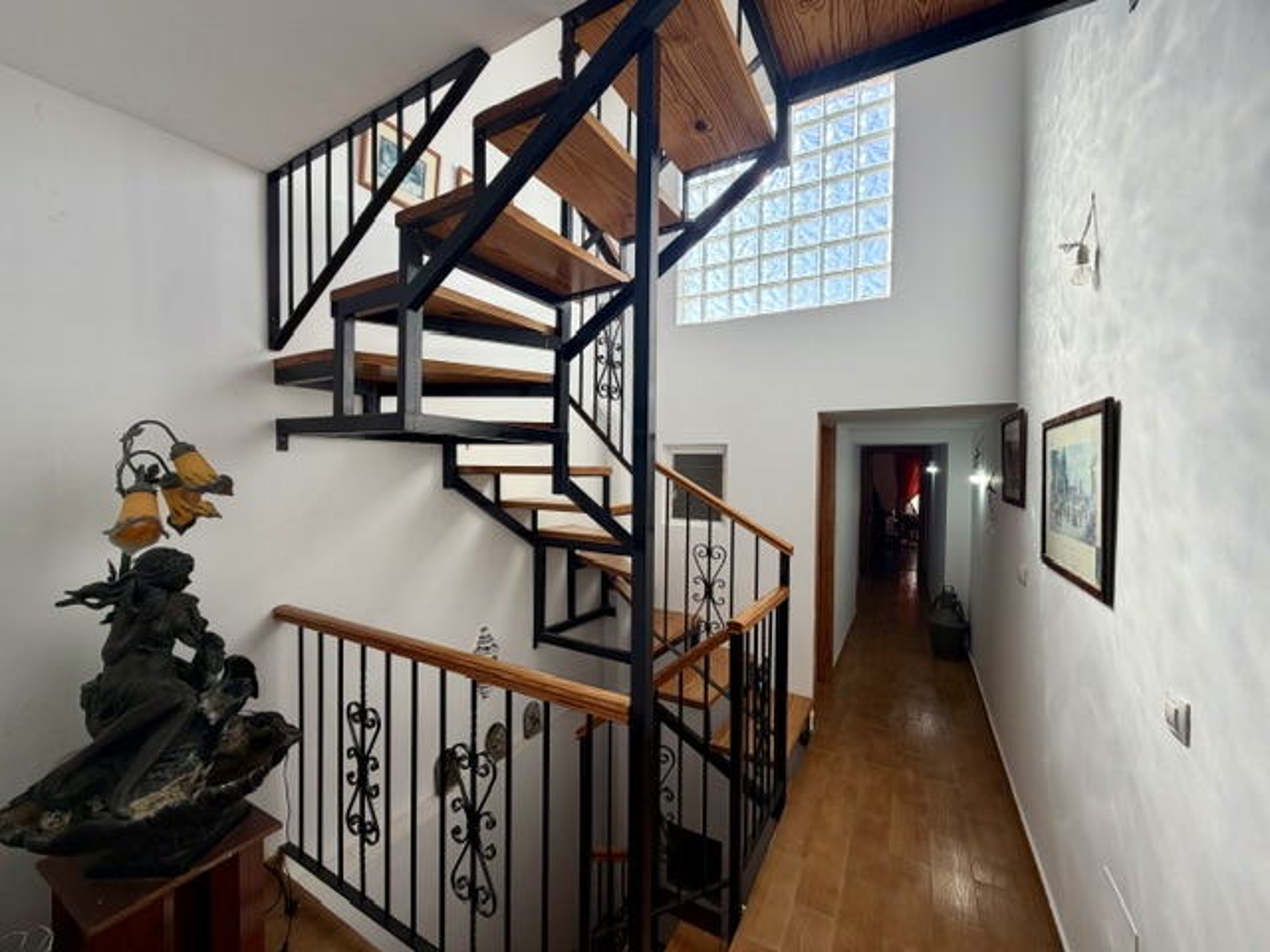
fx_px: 514
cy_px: 476
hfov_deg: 102.1
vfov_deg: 85.7
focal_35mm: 14
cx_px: 635
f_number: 2.2
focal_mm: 2.22
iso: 40
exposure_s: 1/157
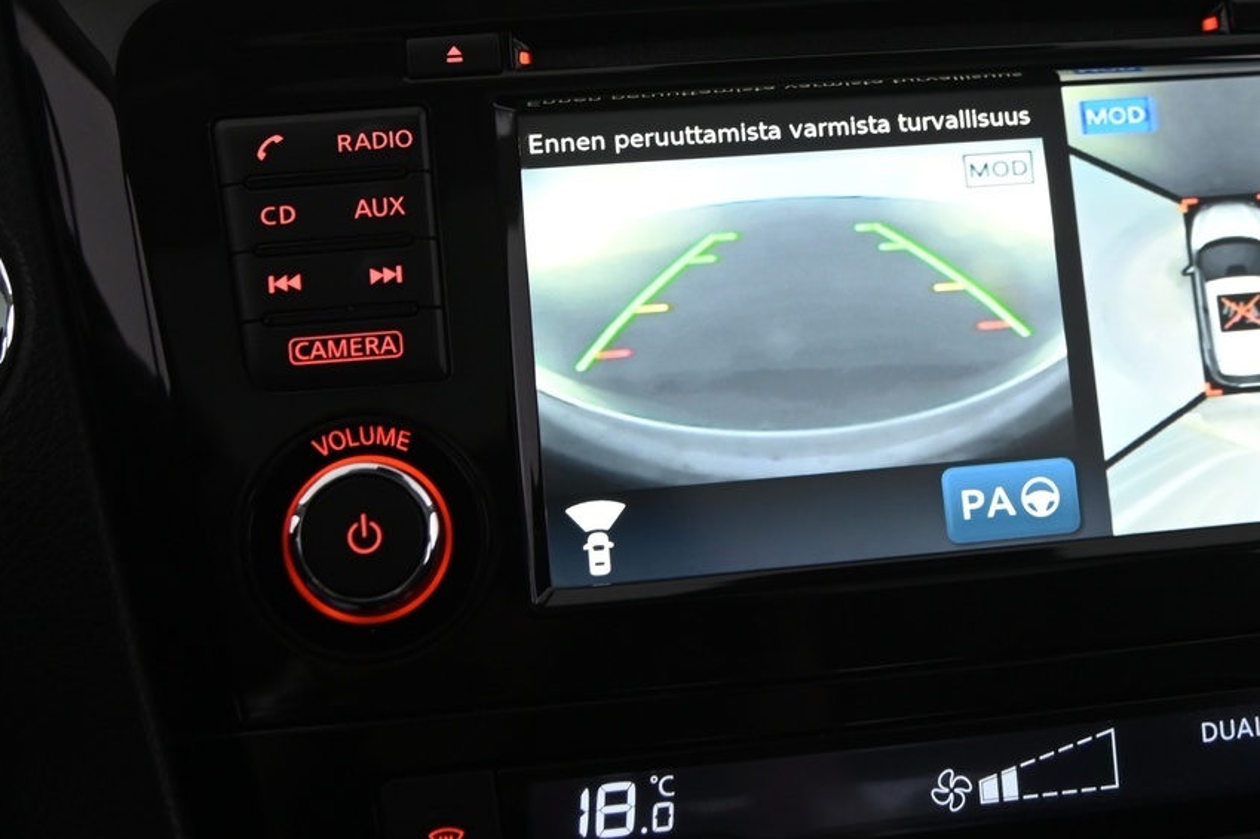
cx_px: 850
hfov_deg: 30.7
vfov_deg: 20.8
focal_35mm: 65
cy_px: 260
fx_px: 2274
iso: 1000
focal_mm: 34
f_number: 4
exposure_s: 1/25
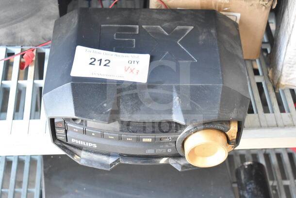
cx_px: 148
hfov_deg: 28.1
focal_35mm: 72
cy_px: 99
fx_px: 592
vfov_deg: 18.9
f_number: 5.3
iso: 5000
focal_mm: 48
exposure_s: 1/80
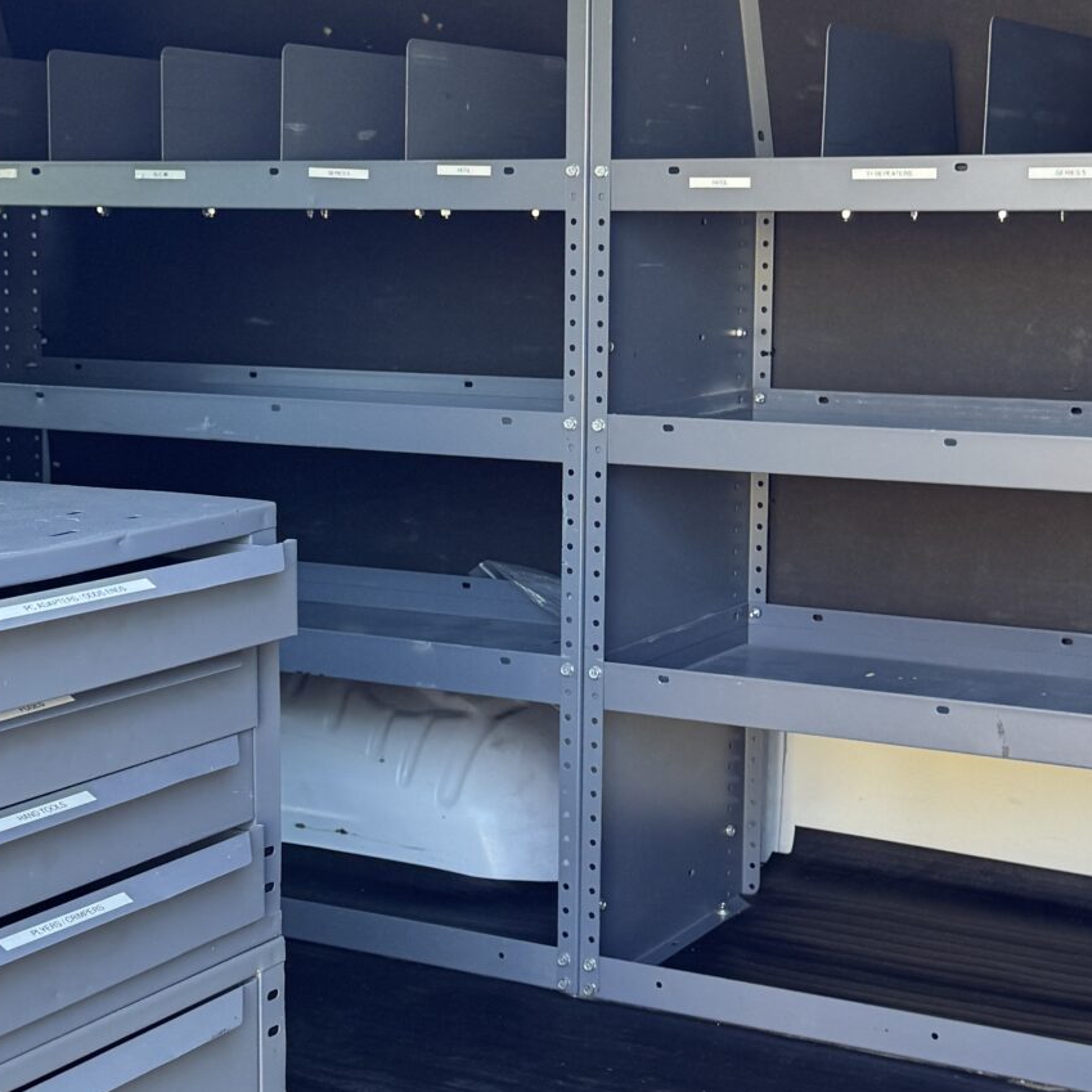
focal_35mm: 64
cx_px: 560
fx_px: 2284
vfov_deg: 26.9
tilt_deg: -5.3
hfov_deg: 26.9
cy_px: 471
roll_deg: +1.7
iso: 125
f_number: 1.78
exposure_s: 1/121
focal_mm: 6.76
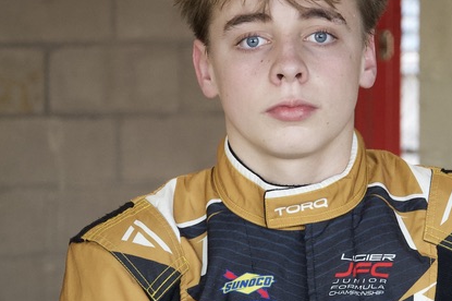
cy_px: 237
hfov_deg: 7.5
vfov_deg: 5.0
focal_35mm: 275
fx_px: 3450
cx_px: 345
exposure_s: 1/125
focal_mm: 70
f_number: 5.6
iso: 1250
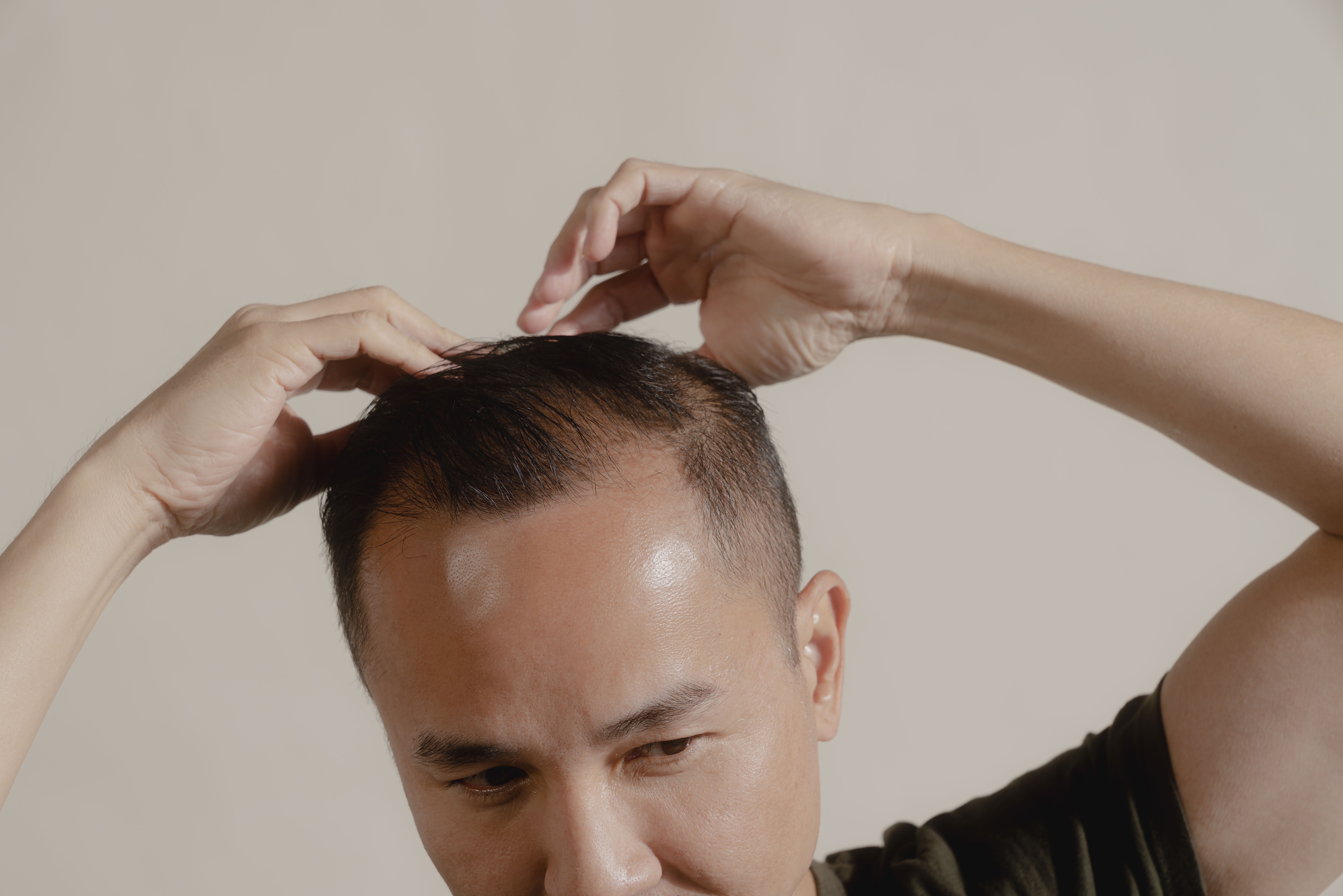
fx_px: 2612
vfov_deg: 19.5
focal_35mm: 70
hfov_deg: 28.8
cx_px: 672
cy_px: 448
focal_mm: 70
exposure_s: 1/100
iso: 50
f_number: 7.1
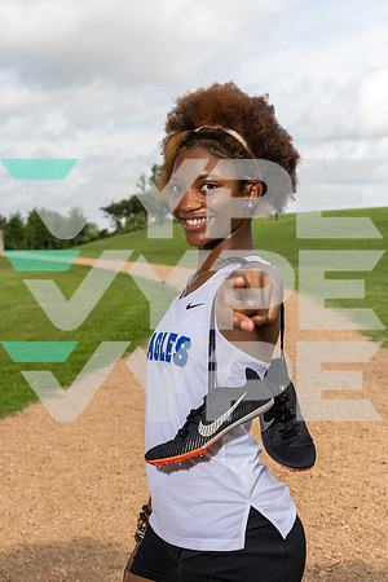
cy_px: 291
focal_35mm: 52
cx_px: 194
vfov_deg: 38.2
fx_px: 841
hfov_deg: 26.0
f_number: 8
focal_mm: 52
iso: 100
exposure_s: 1/250
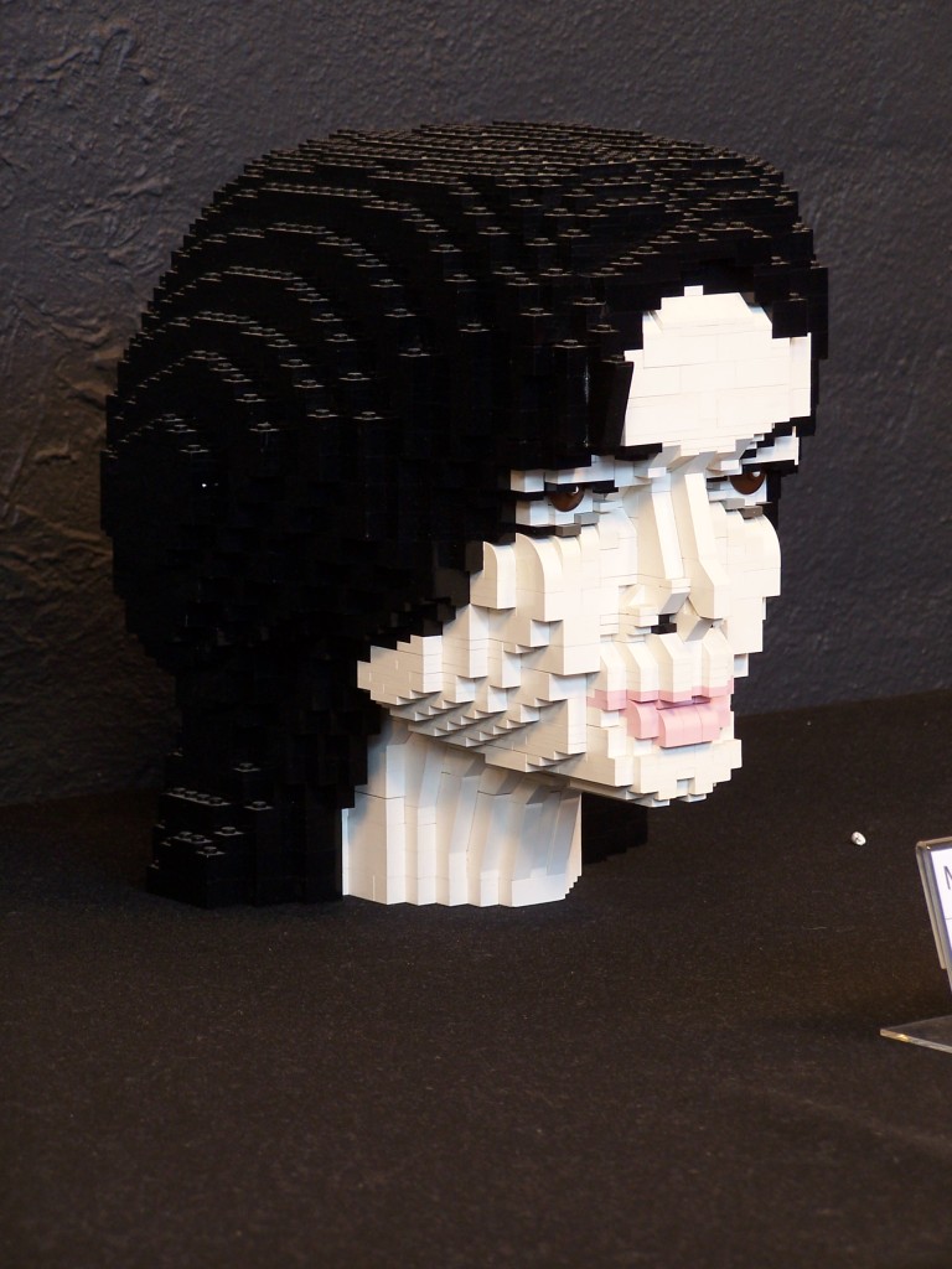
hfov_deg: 10.7
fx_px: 5097
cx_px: 476
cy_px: 634
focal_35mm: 139
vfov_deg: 14.2
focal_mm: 23.1
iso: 80
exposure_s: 1/2
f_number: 3.2
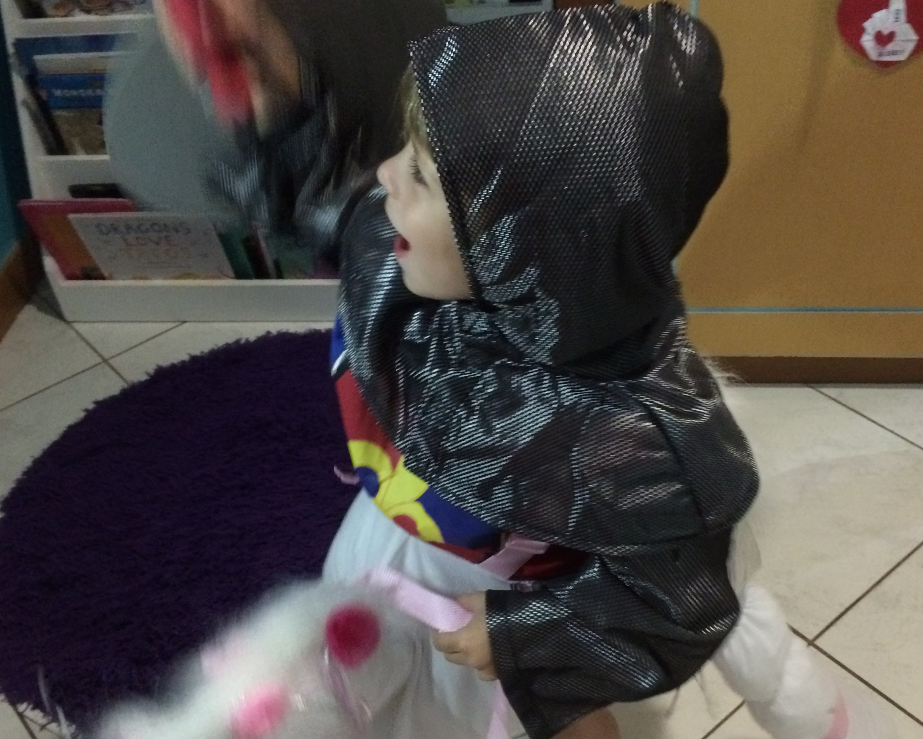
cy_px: 439
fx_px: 1038
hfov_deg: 47.9
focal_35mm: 38
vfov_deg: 39.0
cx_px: 484
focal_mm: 4.15
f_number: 2.2
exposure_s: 1/15
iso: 400
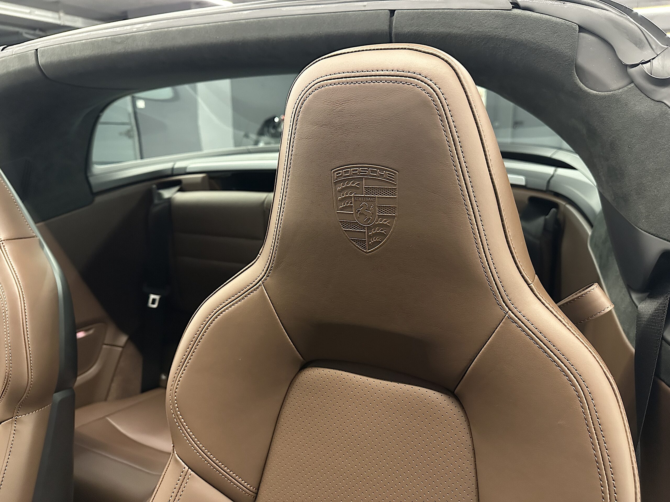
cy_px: 251
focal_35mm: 24
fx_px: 465
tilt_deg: -14.0
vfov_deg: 56.8
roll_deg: +0.5
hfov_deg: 71.6
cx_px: 335
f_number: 1.78
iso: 800
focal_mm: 6.86
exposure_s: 1/33
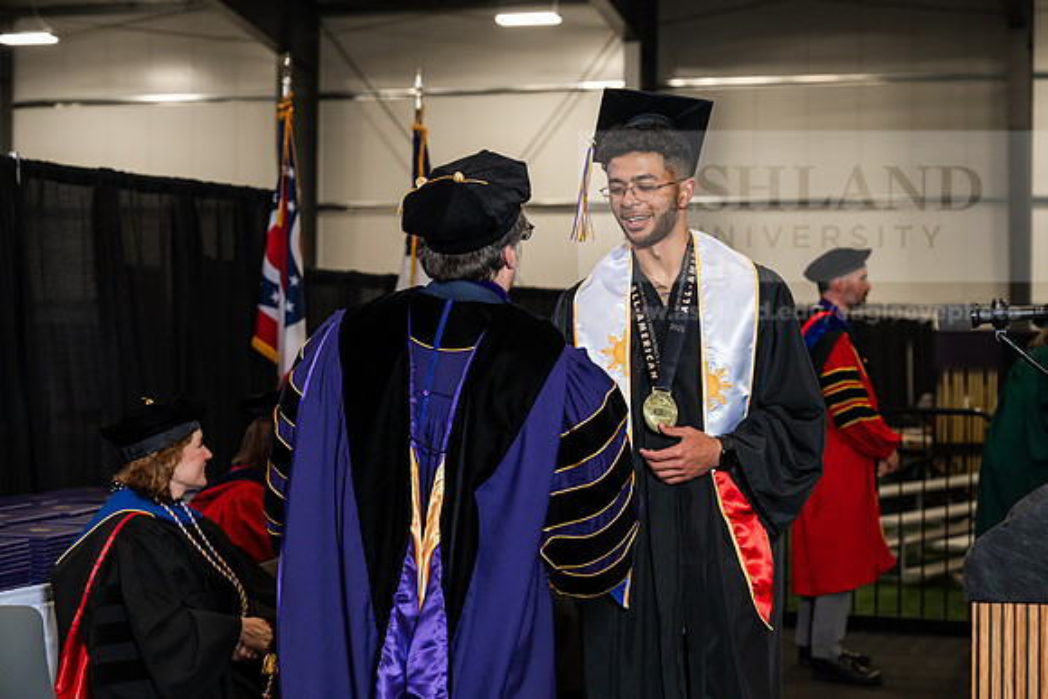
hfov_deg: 28.8
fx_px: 2038
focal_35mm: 70
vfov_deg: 19.5
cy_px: 350
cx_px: 524
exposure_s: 1/200
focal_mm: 70
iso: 1250
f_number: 4.5
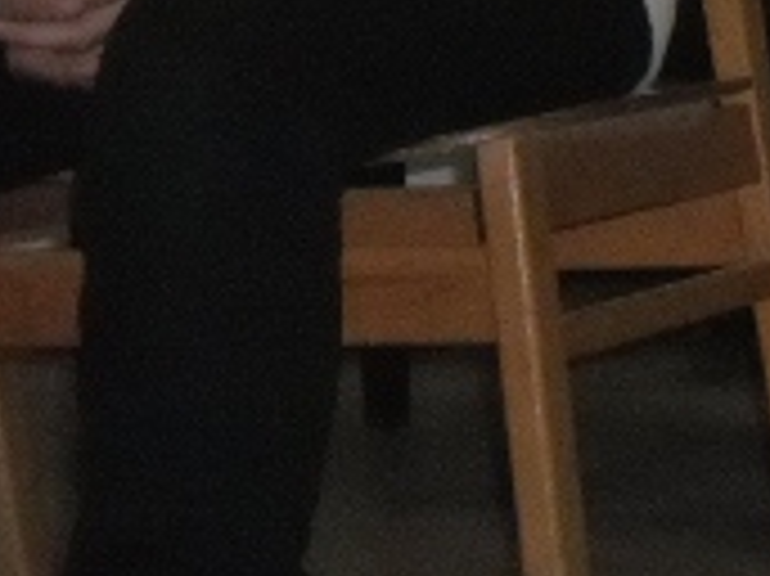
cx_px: 1256
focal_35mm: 236
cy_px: -459
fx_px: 5246
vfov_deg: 6.2
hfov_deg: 8.2
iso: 400
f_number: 5.7
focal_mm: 11.2
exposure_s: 1/60
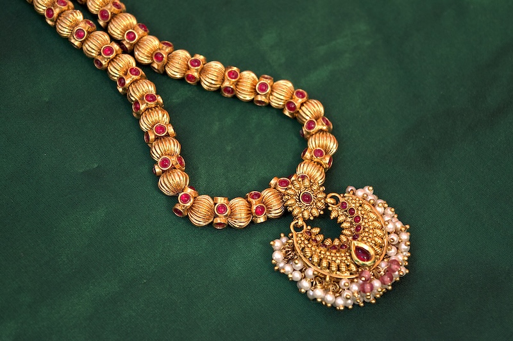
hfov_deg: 24.6
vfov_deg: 16.5
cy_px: 170
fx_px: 1175
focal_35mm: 82
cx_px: 256
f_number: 5.6
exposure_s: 1/8
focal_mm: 55
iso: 200
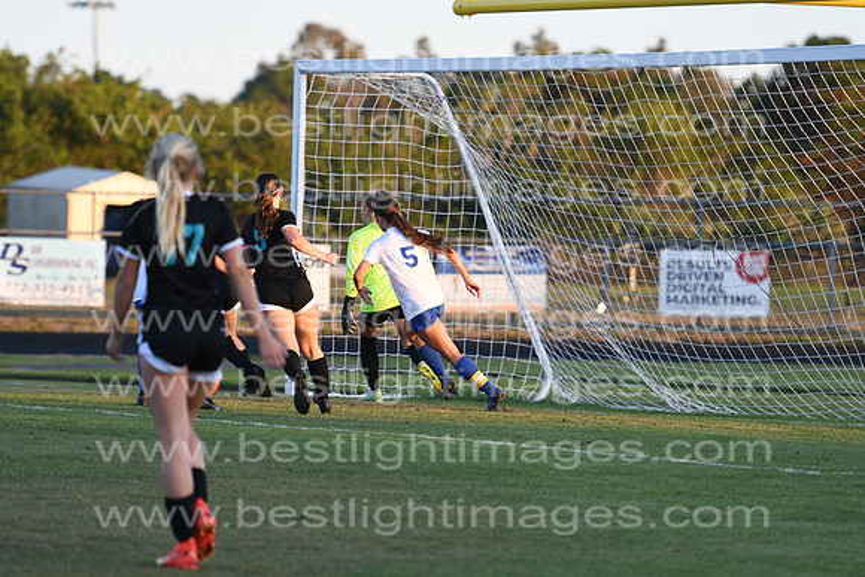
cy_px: 288
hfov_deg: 8.3
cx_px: 432
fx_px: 5948
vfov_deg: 5.6
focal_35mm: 248
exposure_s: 1/800
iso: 280
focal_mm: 165
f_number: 2.8
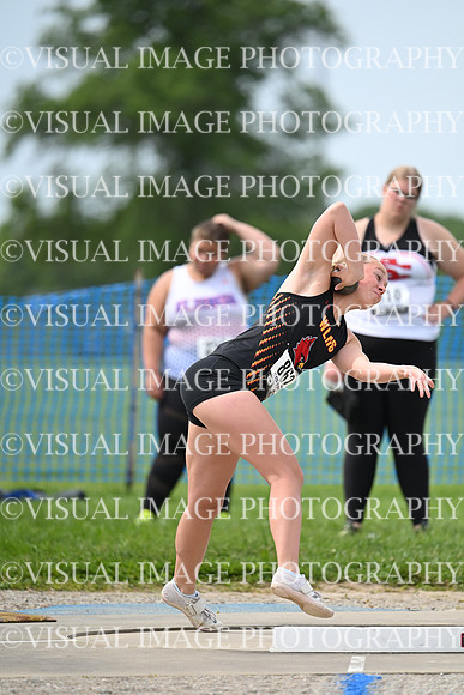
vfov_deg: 5.2
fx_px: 7728
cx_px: 232
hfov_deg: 3.4
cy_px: 348
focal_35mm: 400
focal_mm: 400
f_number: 4.5
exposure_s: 1/2500
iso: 500
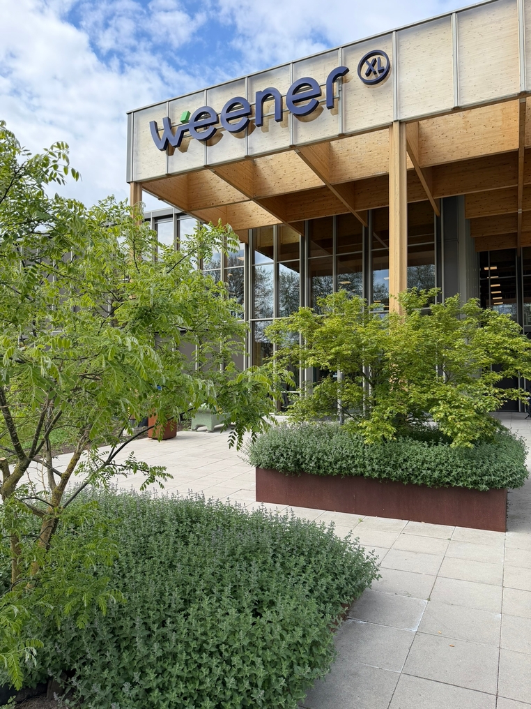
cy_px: 354
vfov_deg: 71.6
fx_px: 491
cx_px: 266
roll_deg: -0.3
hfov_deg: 56.8
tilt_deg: +3.2
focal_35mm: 24
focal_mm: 6.76
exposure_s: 1/3425
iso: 100
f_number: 1.78
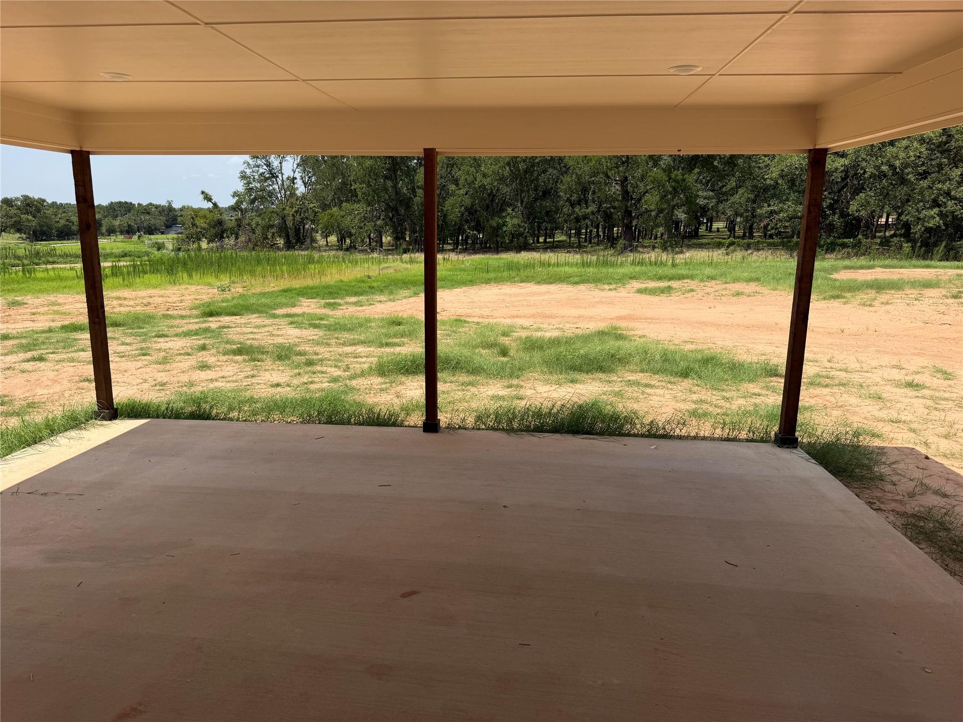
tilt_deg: -12.3
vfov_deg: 56.8
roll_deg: -0.4
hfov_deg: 71.6
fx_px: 668
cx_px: 482
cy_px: 361
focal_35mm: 24
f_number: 1.78
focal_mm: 6.76
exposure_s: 1/4167
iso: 80
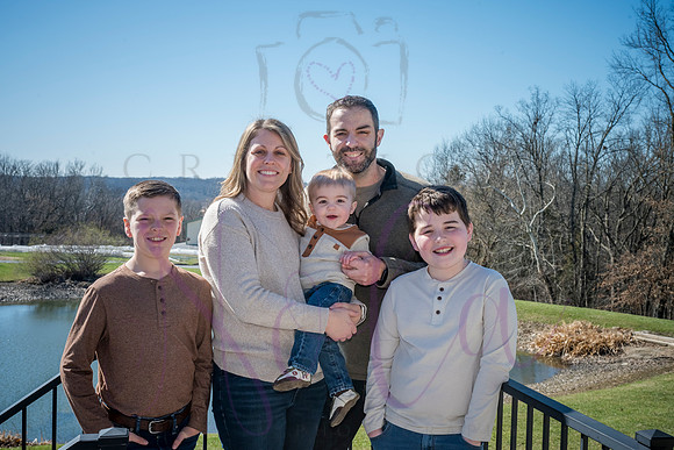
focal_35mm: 46
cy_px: 225
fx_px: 861
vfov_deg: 29.3
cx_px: 337
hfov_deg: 42.7
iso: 400
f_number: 13
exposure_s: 1/320
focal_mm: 46
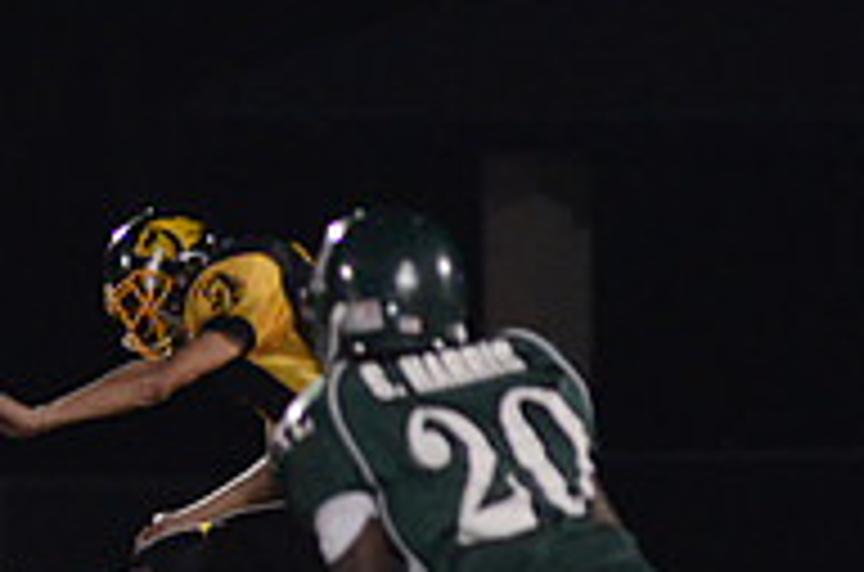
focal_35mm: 904
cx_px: 40
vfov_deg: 1.5
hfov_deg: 2.3
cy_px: 266
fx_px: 21642
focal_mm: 200
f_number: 5.6
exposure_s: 1/160
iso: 3200
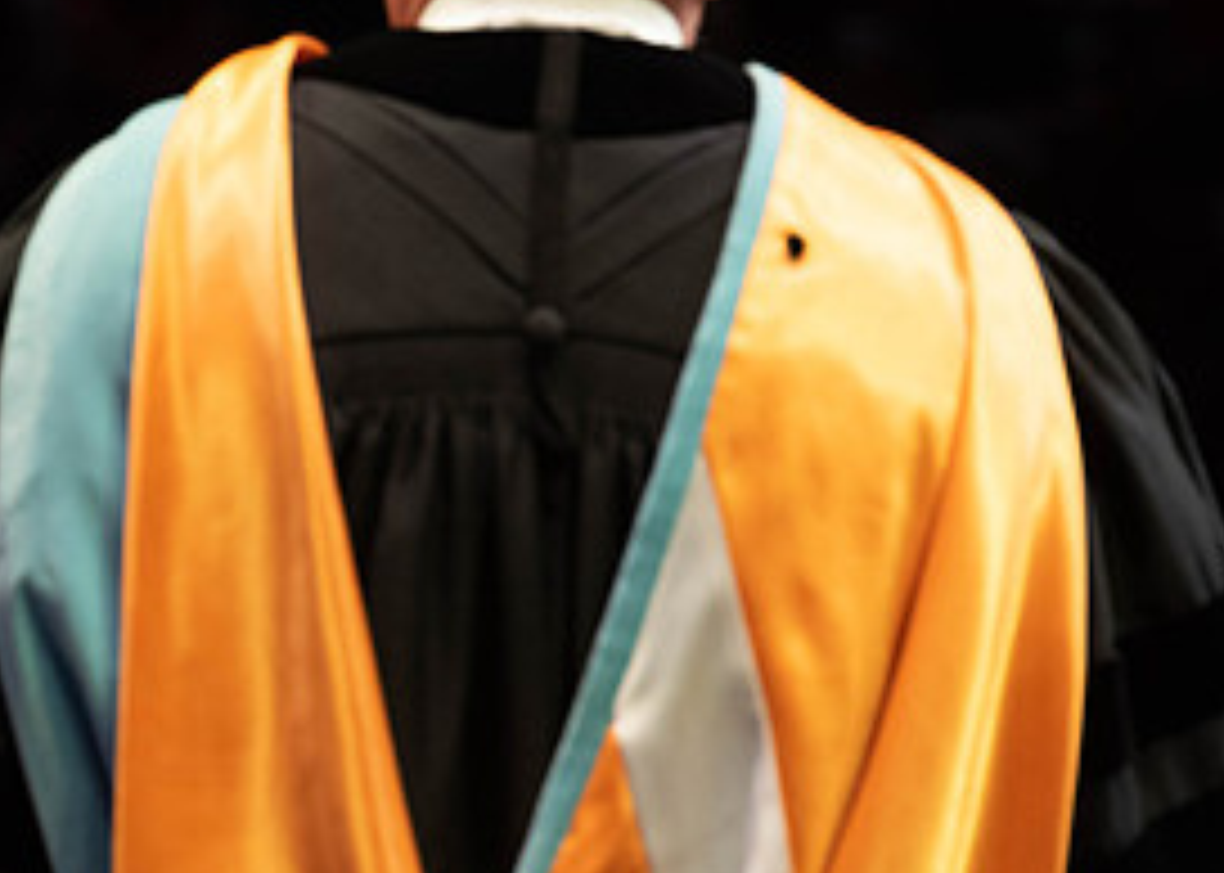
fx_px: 13099
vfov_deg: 3.8
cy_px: 119
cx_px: -168
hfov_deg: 5.3
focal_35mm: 377
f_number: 4.5
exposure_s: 1/320
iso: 1600
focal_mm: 165
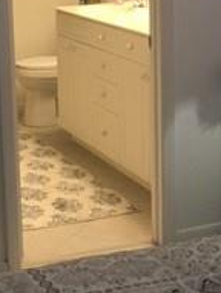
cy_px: 77
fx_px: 823
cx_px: 114
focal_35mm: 97
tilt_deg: -9.0
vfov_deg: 20.1
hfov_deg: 15.3
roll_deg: +0.7
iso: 100
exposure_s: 1/30
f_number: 2.2
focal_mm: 4.15
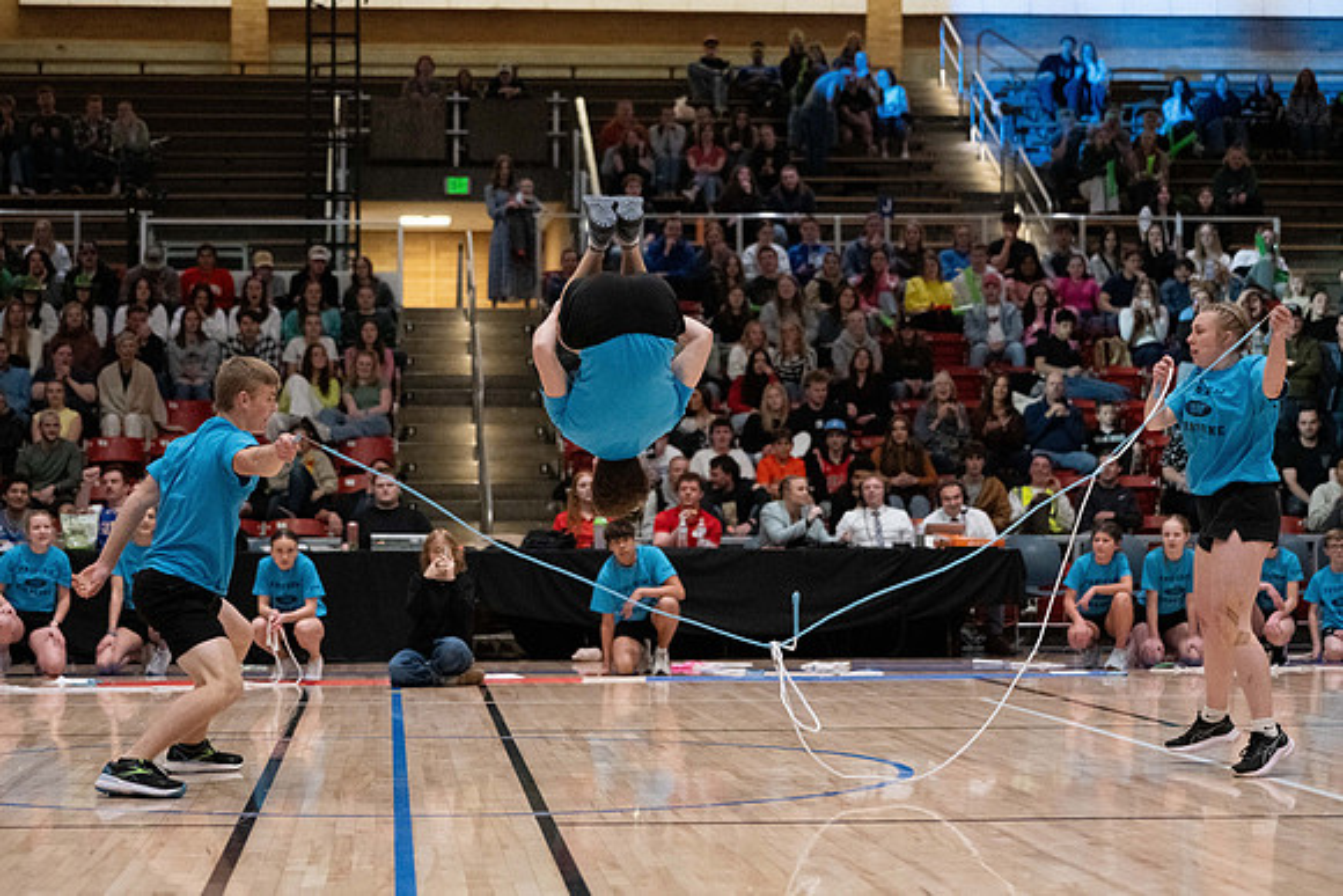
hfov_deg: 25.3
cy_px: 430
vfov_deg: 17.0
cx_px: 618
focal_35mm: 80
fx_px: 2997
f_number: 2.8
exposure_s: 1/1000
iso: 8000
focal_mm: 70
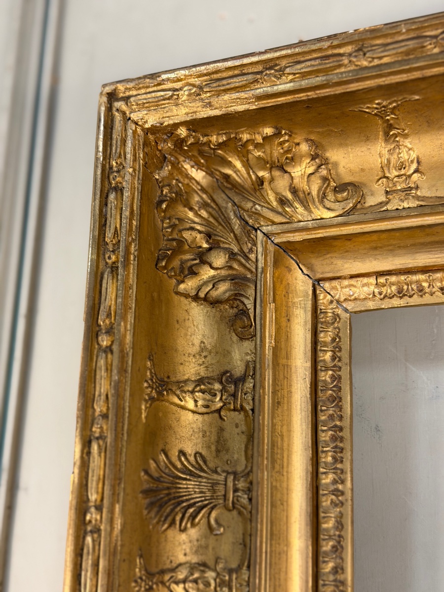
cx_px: 222
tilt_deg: +15.9
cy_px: 296
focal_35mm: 48
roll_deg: -1.5
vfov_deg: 39.7
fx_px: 821
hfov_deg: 30.3
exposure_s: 1/50
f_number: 1.78
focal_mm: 6.76
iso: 200
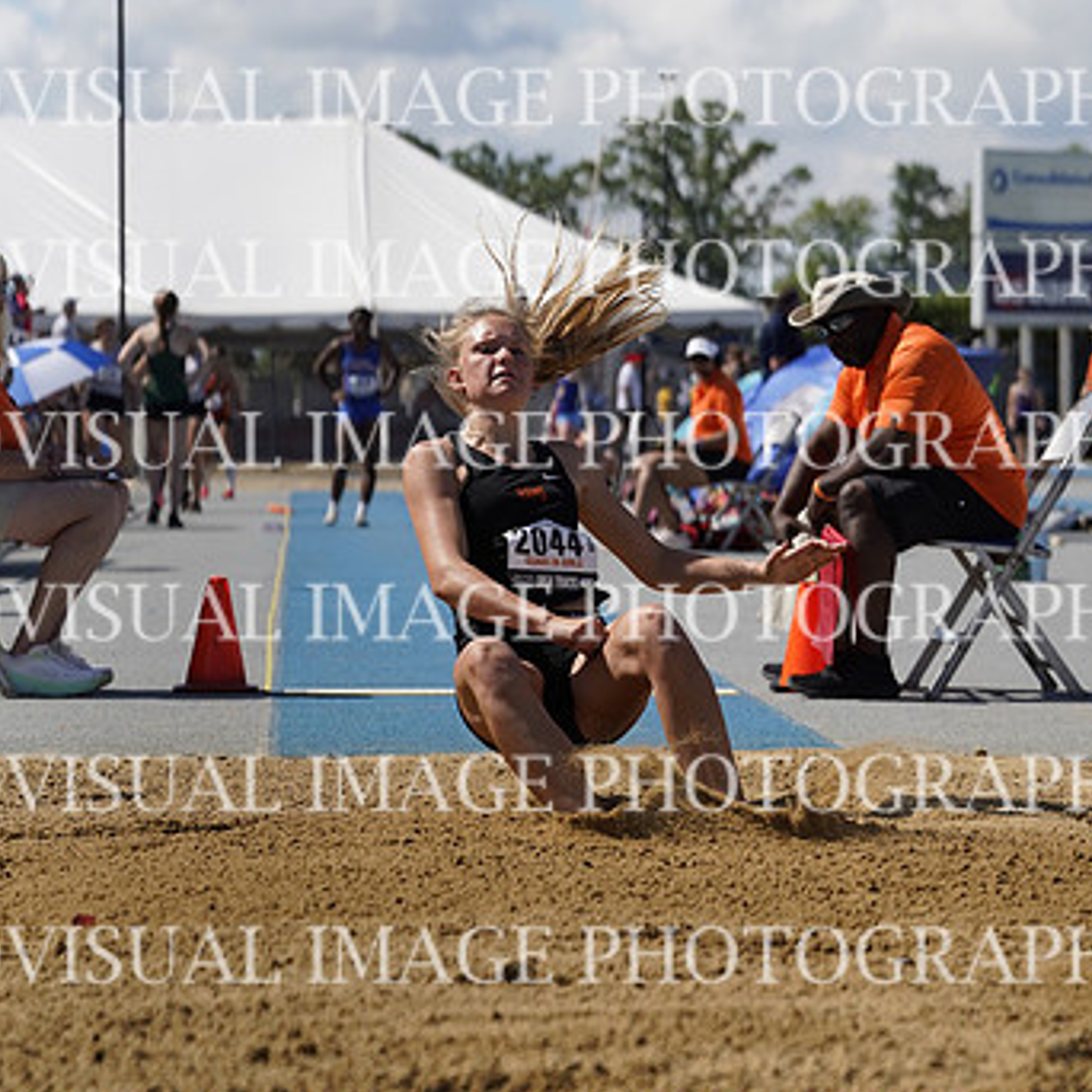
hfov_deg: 11.4
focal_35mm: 153
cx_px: 557
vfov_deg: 11.4
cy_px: 354
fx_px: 5466
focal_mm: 106.1
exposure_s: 1/8000
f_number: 4
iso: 800
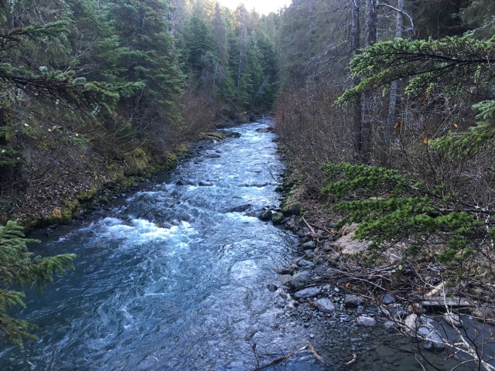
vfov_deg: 48.2
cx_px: 248
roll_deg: +1.4
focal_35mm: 29
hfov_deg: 61.7
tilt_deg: -11.2
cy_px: 186
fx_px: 415
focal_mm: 4.15
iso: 64
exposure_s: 1/30
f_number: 2.2
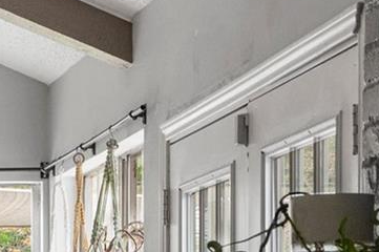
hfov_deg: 10.1
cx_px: -272
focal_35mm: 193
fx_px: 2030
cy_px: 415
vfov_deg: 7.0
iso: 2000
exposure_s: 1/80
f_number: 8
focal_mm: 34
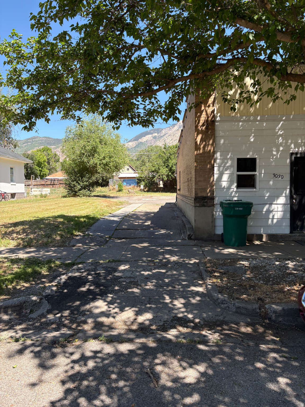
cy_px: 204
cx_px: 152
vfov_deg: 67.3
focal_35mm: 26
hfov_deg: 53.1
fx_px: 305
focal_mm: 5.96
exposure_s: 1/920
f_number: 1.6
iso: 50
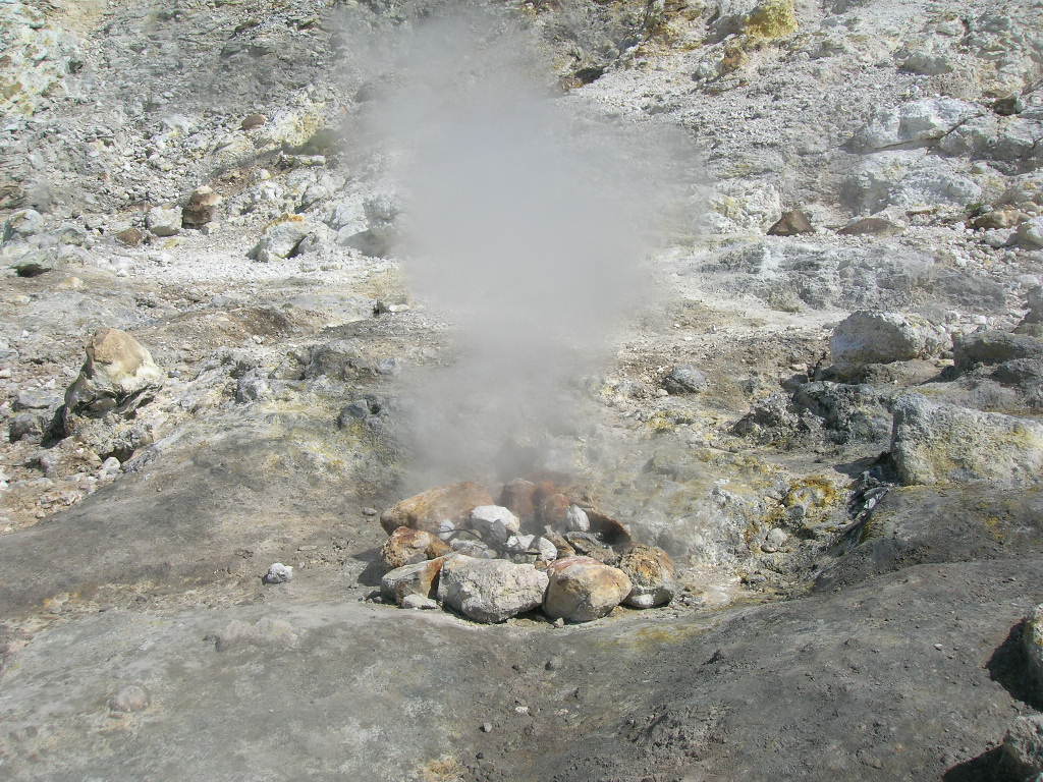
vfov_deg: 41.8
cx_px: 522
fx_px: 1024
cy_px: 391
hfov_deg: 54.0
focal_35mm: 34
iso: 50
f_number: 4.9
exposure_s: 1/487
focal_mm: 5.7
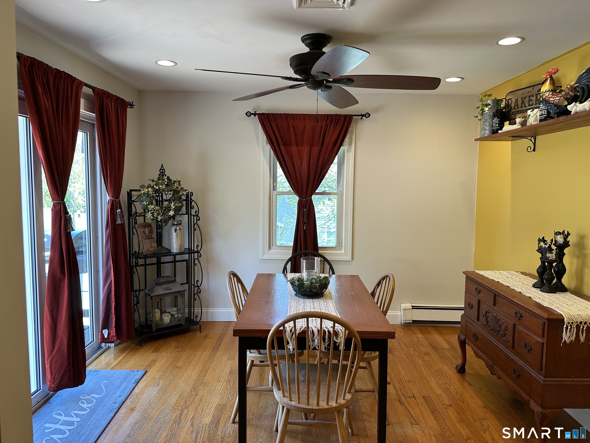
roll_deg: -0.8
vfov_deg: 56.8
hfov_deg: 71.6
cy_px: 222
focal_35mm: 24
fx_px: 409
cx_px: 295
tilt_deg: -5.4
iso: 100
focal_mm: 6.86
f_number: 1.78
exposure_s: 1/120
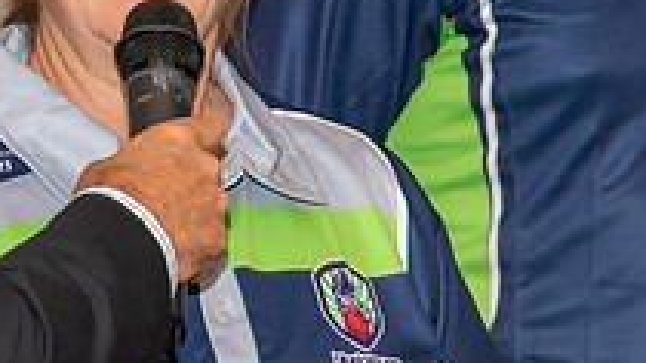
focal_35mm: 347
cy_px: -91
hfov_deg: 6.2
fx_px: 5942
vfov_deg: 3.5
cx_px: -25
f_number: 5.6
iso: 800
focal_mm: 120
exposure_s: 1/60
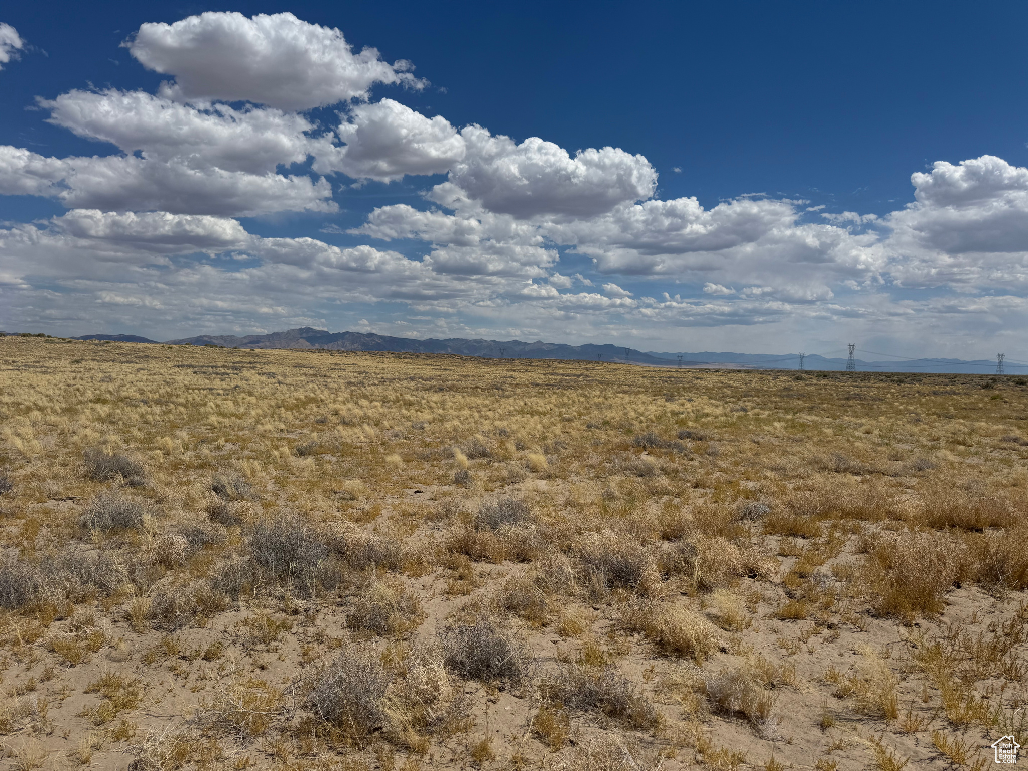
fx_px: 713
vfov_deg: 56.8
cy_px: 386
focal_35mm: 24
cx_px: 514
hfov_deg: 71.6
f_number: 1.78
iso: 80
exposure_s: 1/12346
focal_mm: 6.76
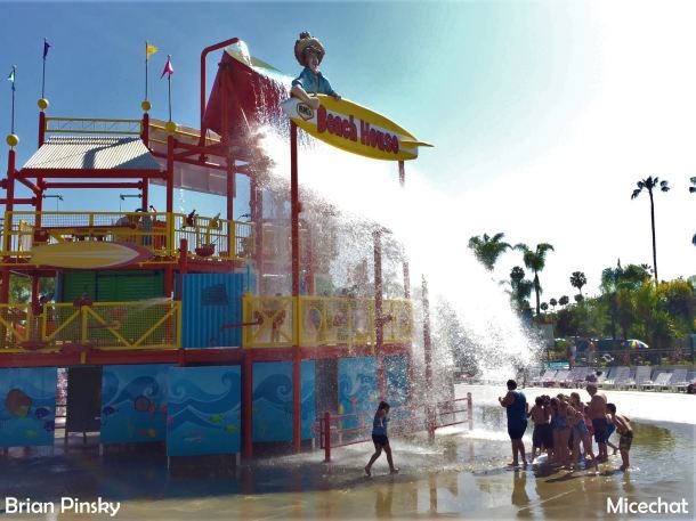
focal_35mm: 29
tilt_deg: +8.0
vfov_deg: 48.2
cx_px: 348
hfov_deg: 61.7
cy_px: 260
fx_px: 583
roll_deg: -0.6
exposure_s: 1/1130
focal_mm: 4.15
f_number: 2.2
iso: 32
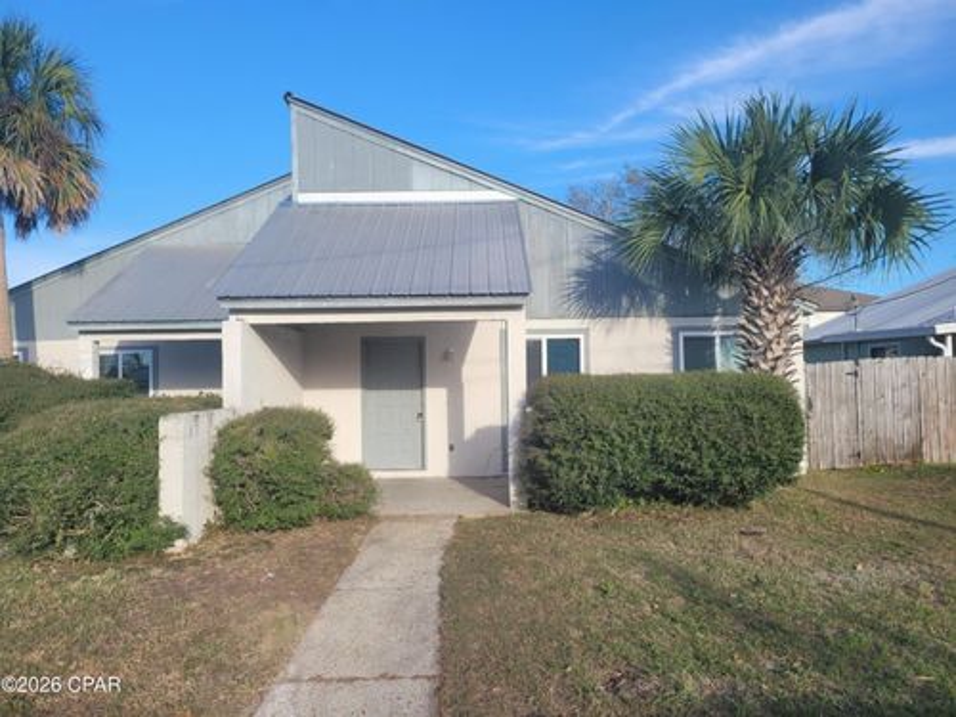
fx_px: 718
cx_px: 478
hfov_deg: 67.3
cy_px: 358
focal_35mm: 26
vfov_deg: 53.1
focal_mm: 5.4
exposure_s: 1/1250
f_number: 1.8
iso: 40
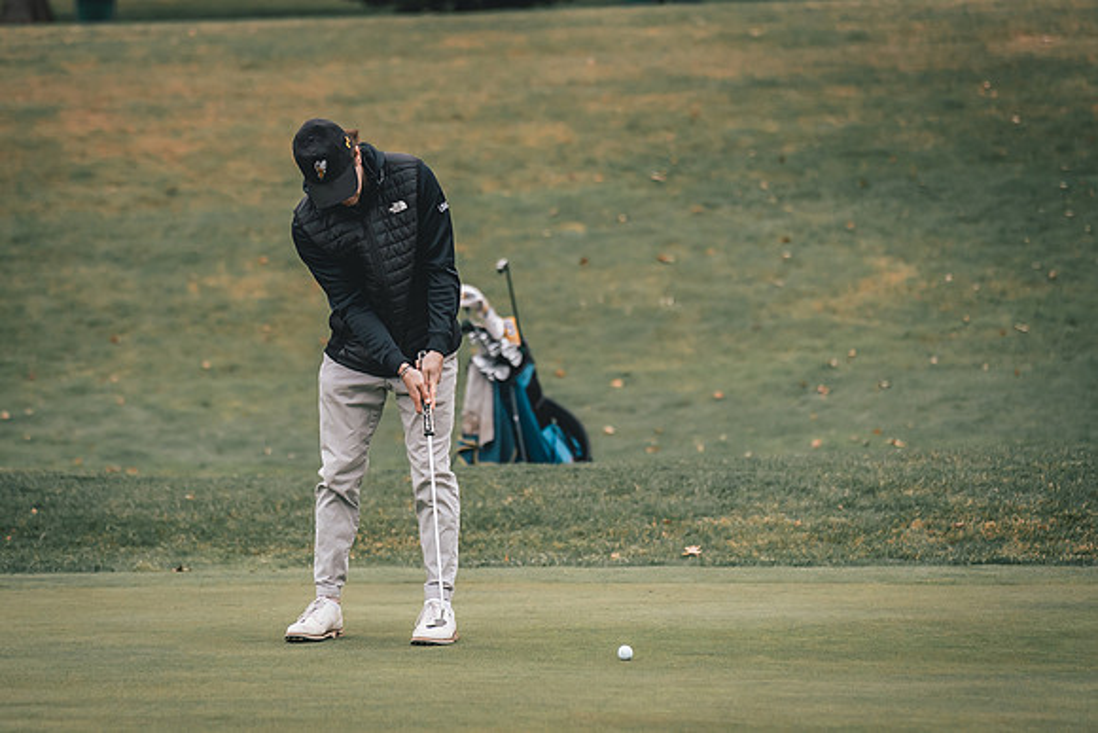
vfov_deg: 5.2
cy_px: 389
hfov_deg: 7.7
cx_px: 457
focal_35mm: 267
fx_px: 8133
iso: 640
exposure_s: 1/3200
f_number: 2.8
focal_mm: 150
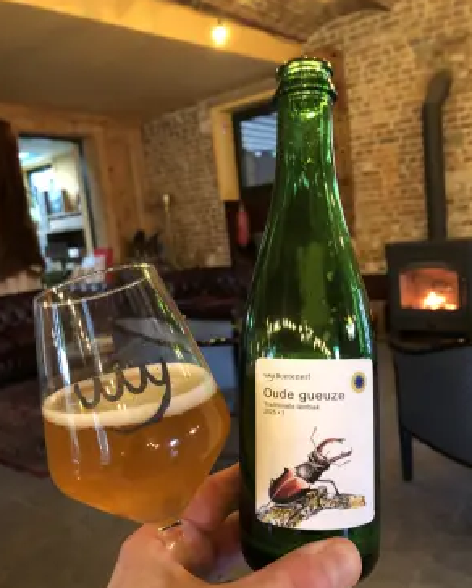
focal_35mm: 30
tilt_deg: -9.6
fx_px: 523
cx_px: 233
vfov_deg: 58.7
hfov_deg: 48.6
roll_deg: +6.0
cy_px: 315
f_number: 1.8
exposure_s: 1/5
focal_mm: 3.99
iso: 100
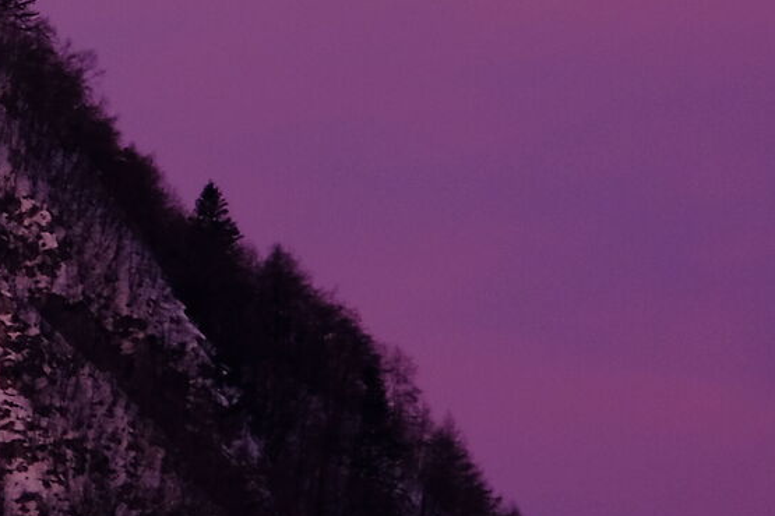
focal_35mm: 1493
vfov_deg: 0.9
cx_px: -687
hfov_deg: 1.4
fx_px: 32138
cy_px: -425
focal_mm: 230
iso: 500
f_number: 6.7
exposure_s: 1/50
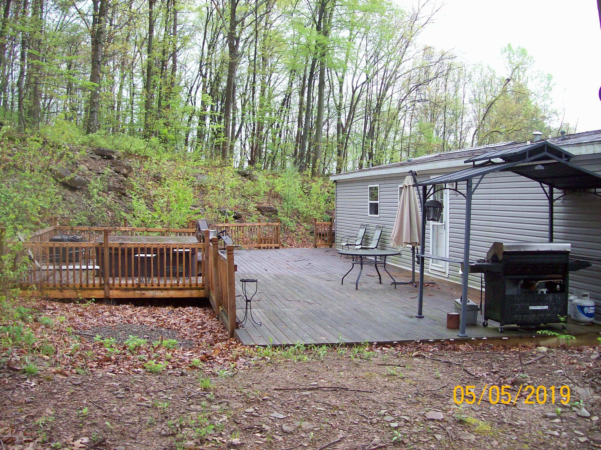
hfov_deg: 51.4
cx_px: 300
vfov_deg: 39.6
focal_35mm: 36
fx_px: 625
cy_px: 225
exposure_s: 1/149
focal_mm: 6
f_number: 2.7
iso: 80
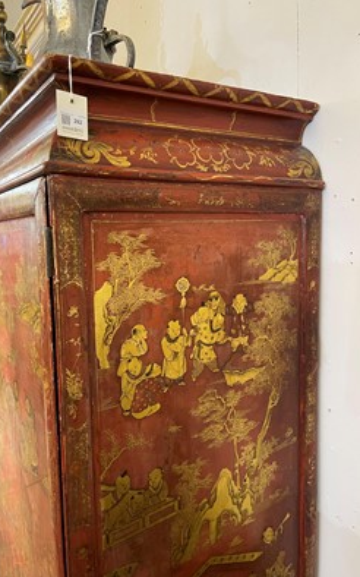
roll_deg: +1.7
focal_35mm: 28
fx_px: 440
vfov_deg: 66.5
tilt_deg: -5.0
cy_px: 290
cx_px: 164
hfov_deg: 44.5
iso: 500
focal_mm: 5.1
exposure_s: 1/50
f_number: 1.6
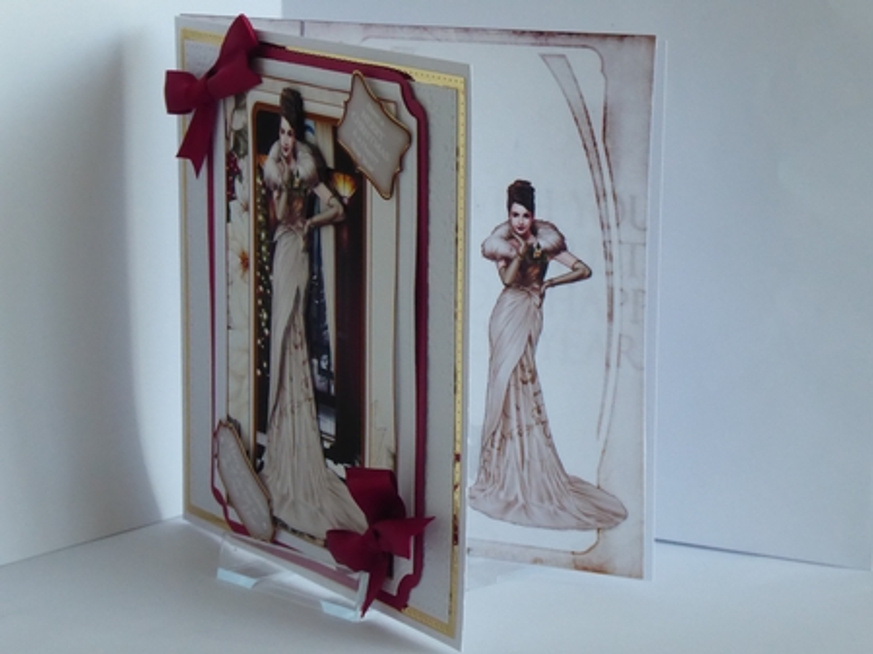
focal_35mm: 117
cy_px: 327
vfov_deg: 12.7
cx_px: 436
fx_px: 2949
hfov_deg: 16.8
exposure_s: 1/80
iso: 800
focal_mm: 19
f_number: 5.1
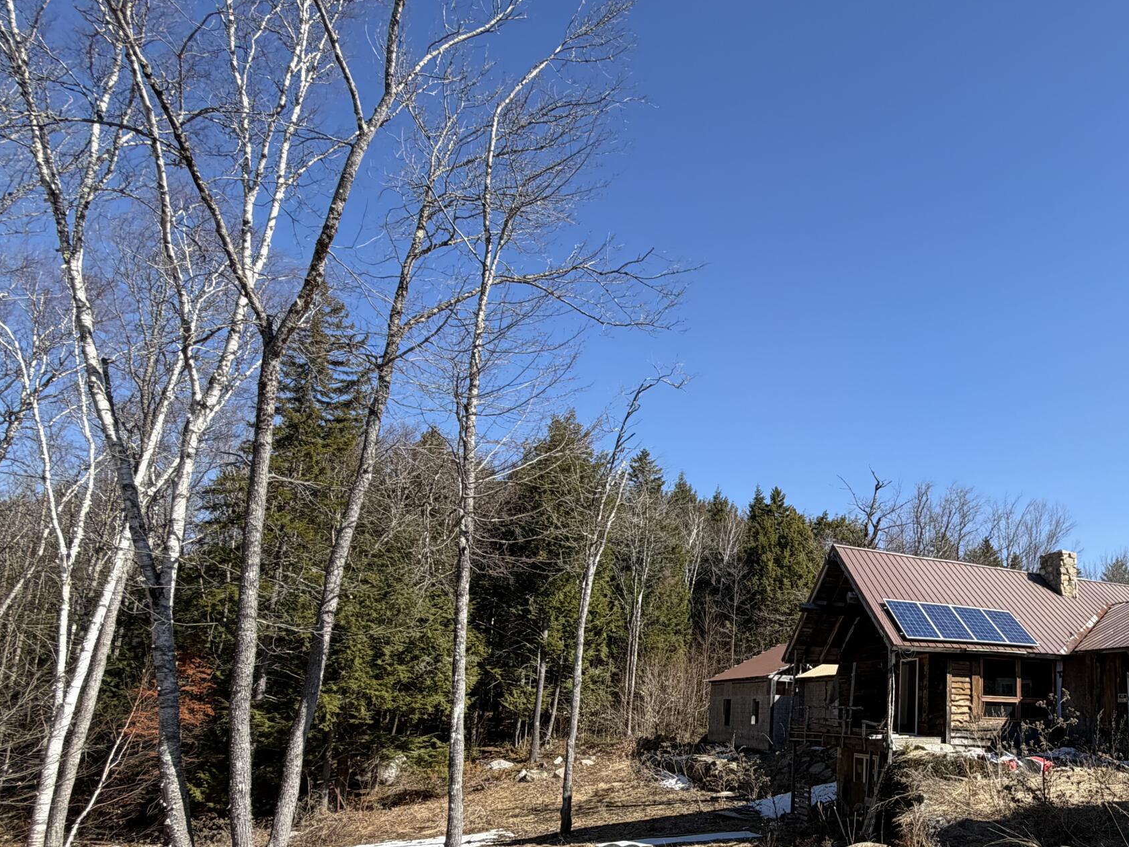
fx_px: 815
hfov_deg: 64.2
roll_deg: -0.3
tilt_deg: +11.1
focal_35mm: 25
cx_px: 878
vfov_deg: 53.5
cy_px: 581
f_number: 2.2
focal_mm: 2.22
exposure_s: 1/770
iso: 32
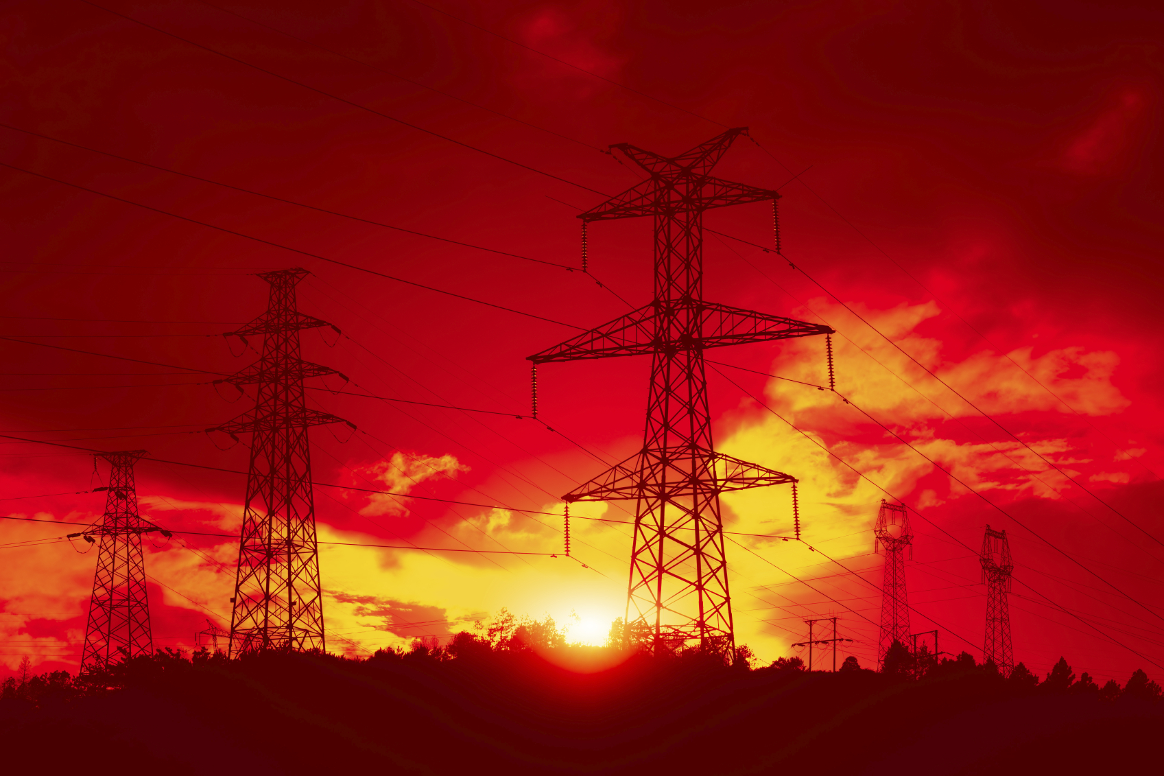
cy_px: 388
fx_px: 3621
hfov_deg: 18.3
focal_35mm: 112
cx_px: 582
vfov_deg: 12.2
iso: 64
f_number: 13
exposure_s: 1/500
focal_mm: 112
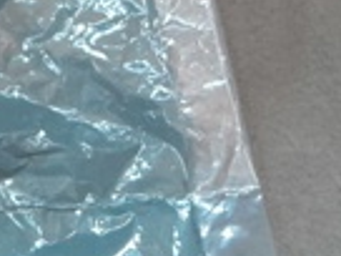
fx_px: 1202
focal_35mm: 122
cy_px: -235
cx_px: -128
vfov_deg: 11.2
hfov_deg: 15.2
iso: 400
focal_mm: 3.98
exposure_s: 1/33
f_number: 1.8
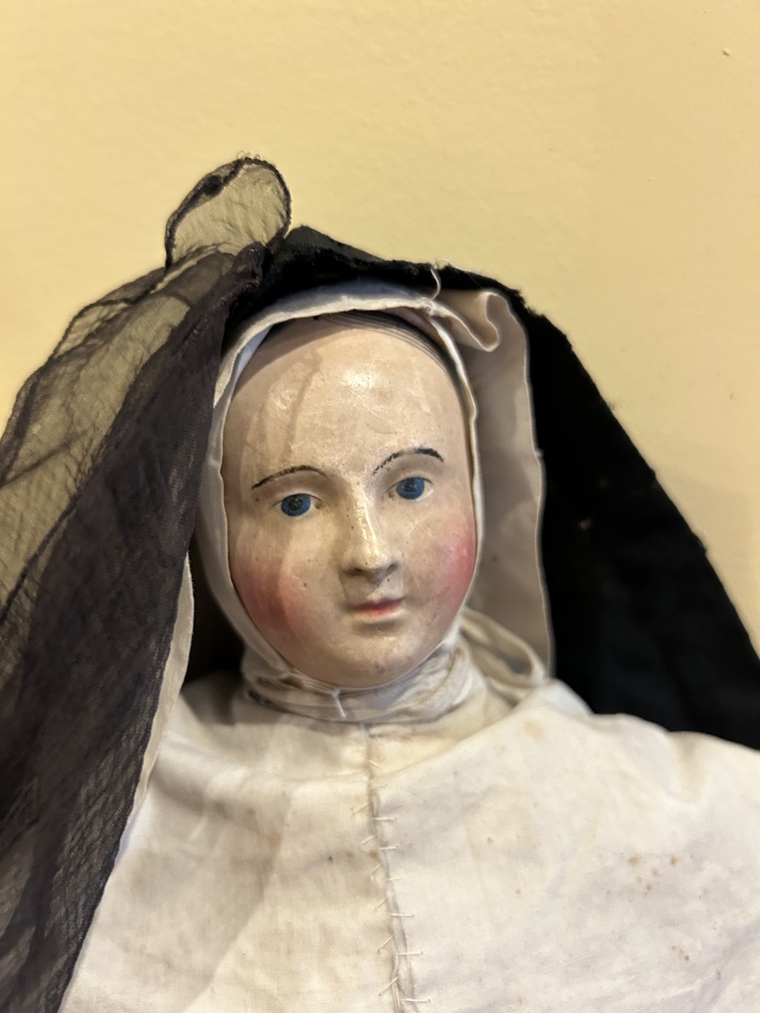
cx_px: 380
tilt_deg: -8.2
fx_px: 761
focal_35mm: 26
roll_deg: -1.9
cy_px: 506
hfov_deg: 53.1
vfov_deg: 67.3
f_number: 1.5
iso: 320
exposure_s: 1/50
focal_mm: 5.7
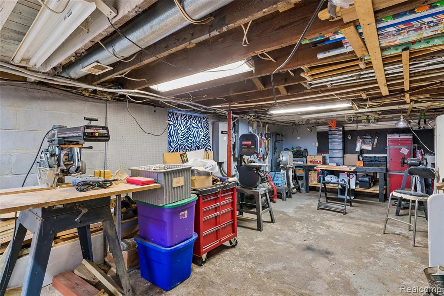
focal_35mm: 18
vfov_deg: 68.5
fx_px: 217
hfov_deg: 91.3
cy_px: 148
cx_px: 222
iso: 400
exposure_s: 1.6
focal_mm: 17.6
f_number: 14
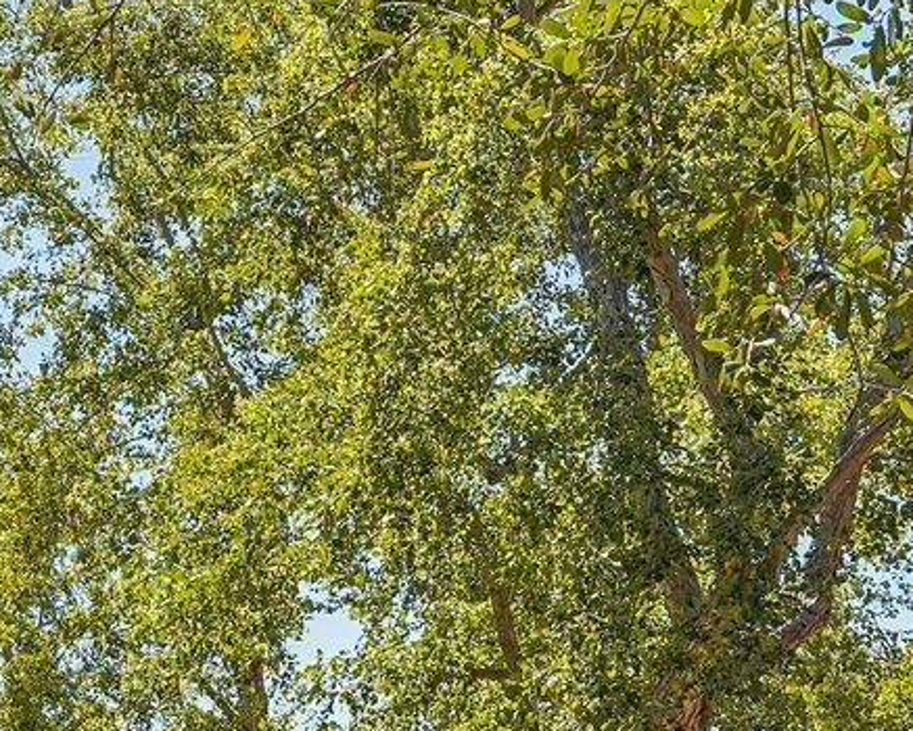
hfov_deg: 13.3
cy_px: 1060
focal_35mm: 145
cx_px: 526
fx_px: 3920
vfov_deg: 10.3
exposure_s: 1/640
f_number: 8
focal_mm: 33
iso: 400
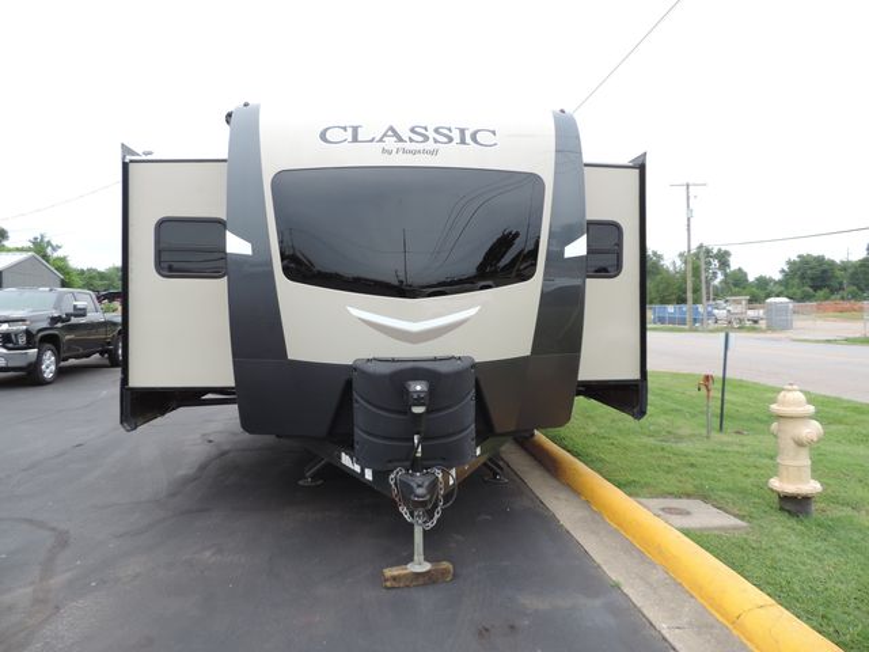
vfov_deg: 56.8
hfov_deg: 71.6
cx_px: 434
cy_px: 326
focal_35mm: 24
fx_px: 602
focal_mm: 4.3
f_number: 3
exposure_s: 1/250
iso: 80
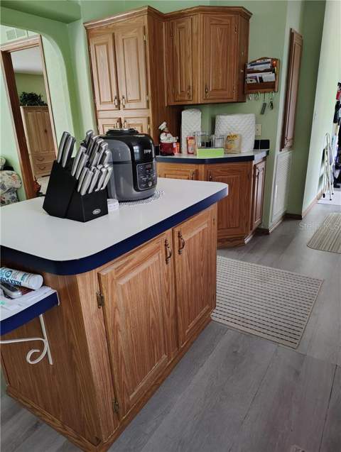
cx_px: 170
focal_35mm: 24
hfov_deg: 57.0
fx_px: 314
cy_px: 226
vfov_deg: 71.5
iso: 1591
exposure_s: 1/60
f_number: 1.8
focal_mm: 5.56
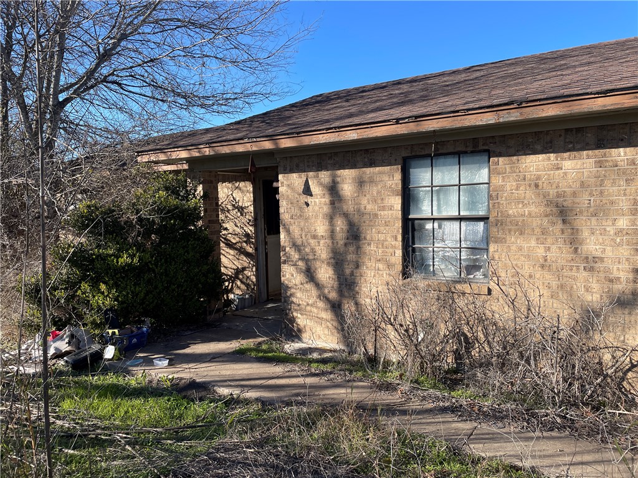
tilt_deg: -4.1
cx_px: 319
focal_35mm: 26
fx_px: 479
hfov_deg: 67.3
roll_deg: +1.5
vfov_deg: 53.1
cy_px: 239
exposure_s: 1/1642
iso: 32
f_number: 1.6
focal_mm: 4.2
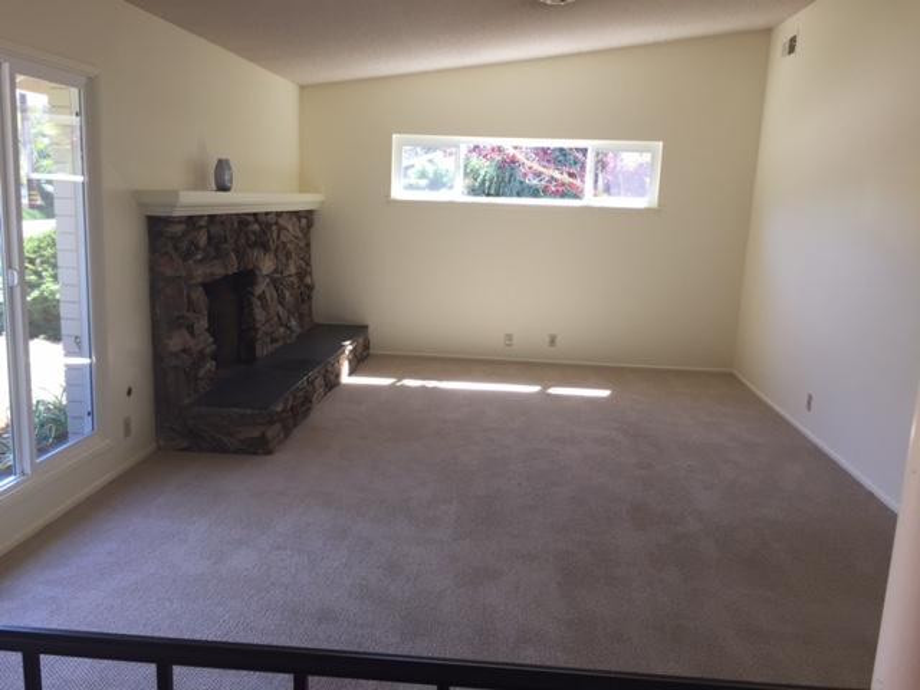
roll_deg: -4.0
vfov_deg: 48.2
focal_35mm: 29
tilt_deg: -12.7
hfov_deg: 61.7
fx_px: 771
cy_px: 345
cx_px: 460
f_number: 2.2
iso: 40
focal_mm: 4.15
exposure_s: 1/60
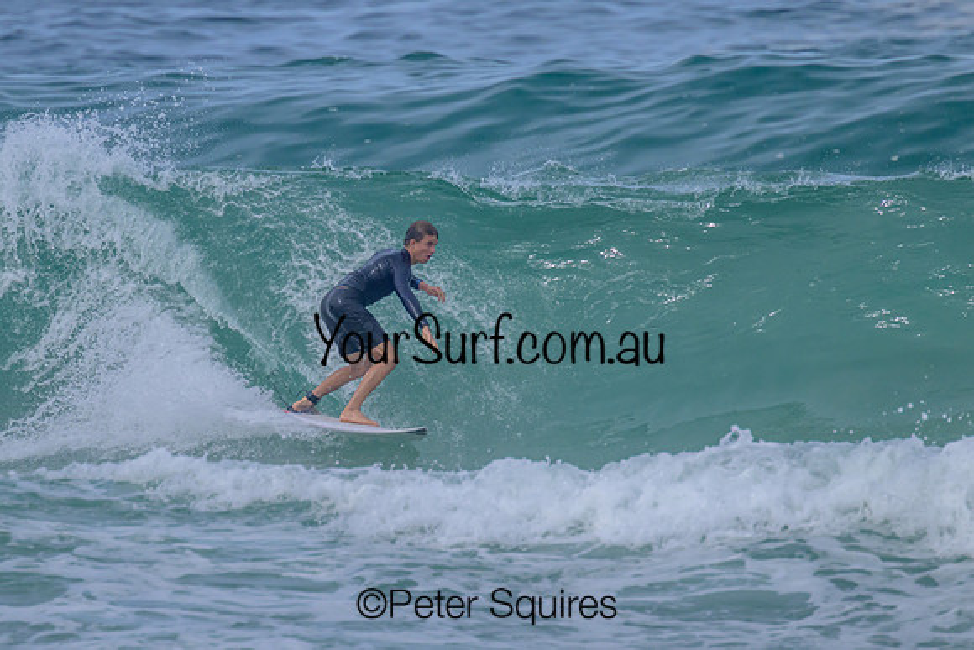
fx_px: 29135
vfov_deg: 1.3
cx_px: 388
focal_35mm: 1077
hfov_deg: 1.9
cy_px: 293
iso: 900
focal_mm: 800
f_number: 11
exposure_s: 1/2000
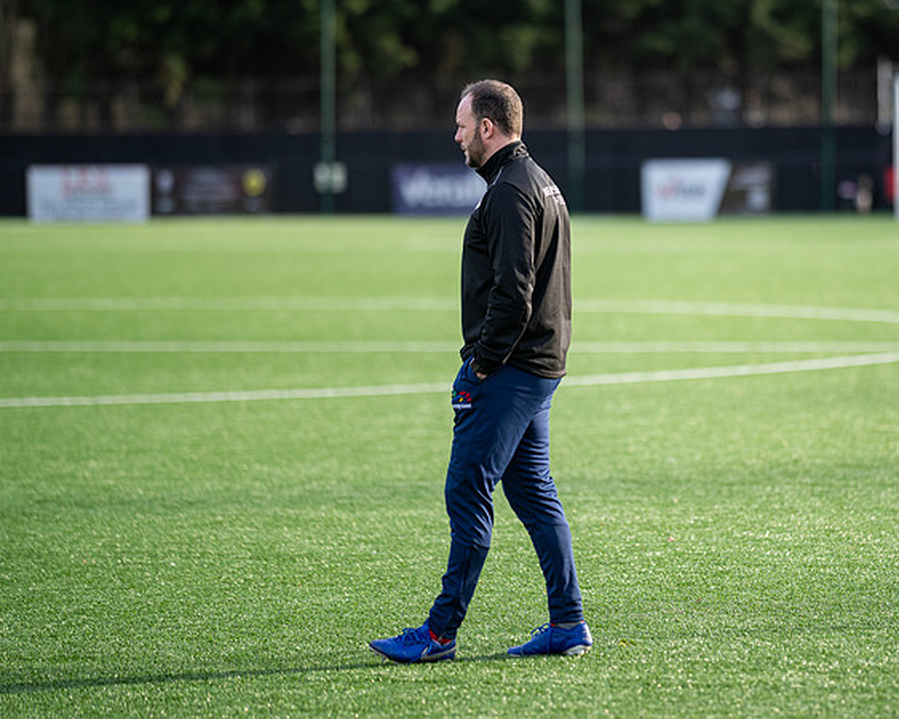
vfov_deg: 8.2
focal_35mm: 187
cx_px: 665
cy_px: 316
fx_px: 4986
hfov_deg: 10.3
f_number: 1.8
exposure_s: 1/1600
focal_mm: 135
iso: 100
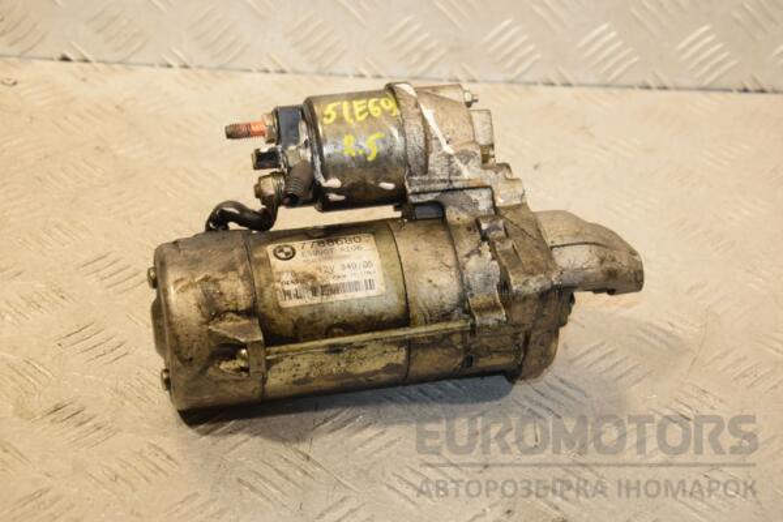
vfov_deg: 18.2
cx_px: 392
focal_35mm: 75
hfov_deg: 27.0
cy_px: 261
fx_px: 1631
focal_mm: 50
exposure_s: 1/200
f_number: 6.3
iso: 800
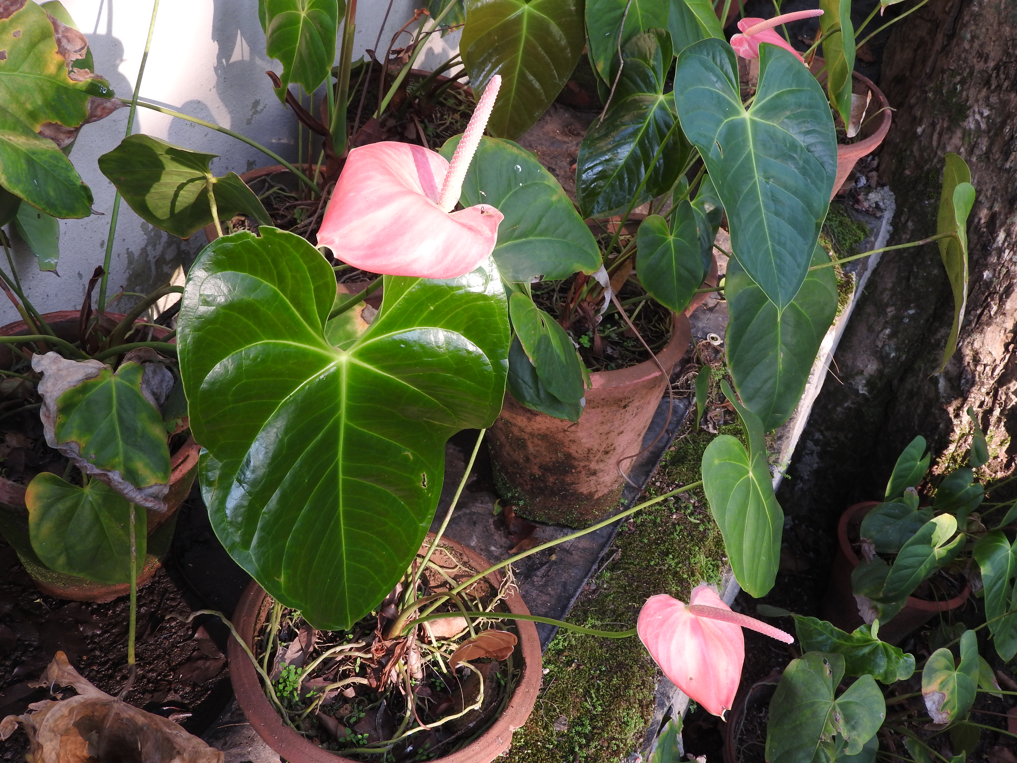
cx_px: 508
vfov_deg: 36.0
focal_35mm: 40
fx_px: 1175
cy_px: 382
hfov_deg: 46.8
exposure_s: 1/50
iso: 100
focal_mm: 7.2
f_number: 3.8
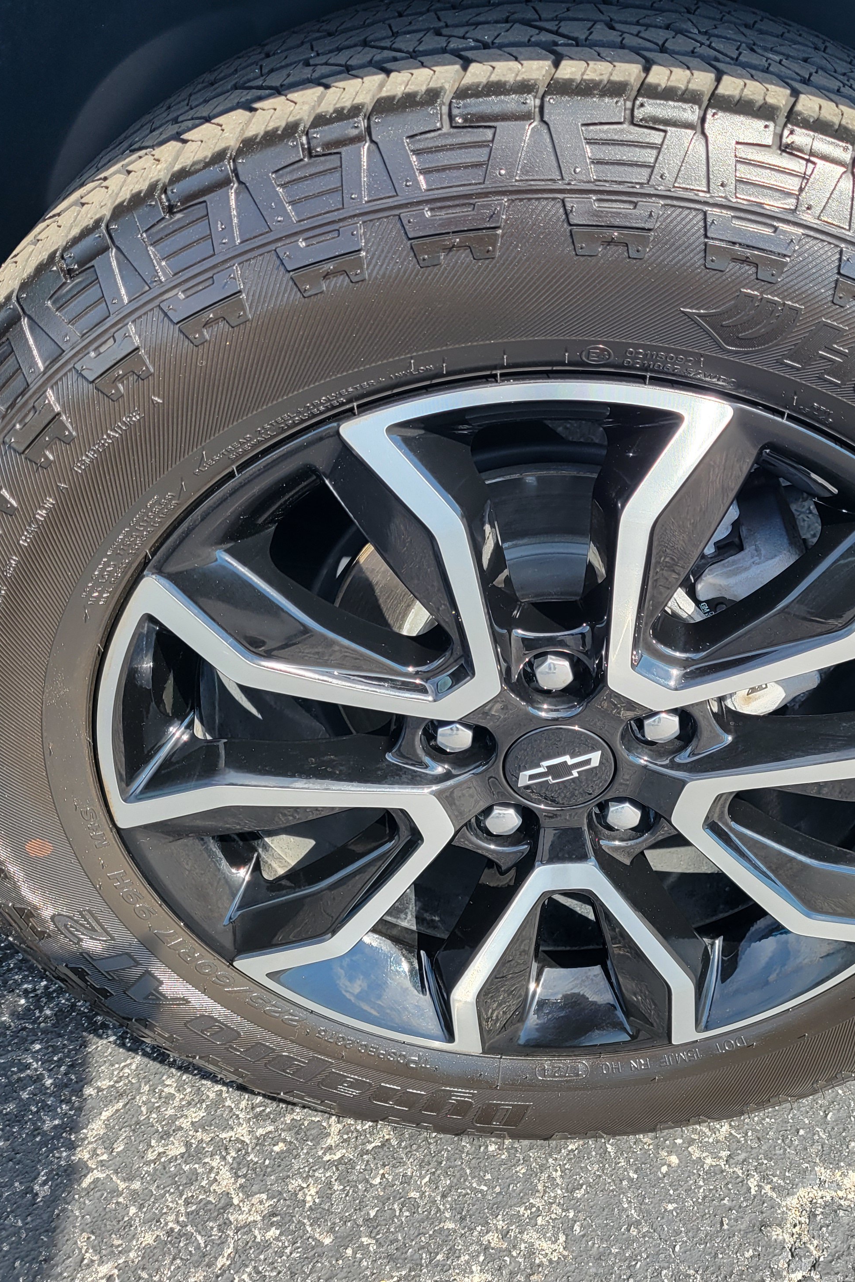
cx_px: 568
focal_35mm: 37
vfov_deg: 51.9
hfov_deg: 35.6
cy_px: 643
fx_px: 1318
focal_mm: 5.4
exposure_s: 1/440
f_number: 1.8
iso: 40
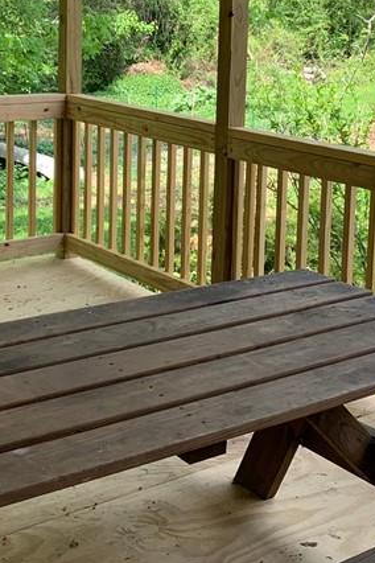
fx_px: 1016
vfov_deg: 30.6
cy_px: 165
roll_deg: -1.3
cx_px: 201
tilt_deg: -10.8
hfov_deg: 20.9
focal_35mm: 65
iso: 25
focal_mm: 4.25
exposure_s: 1/245
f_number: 1.8
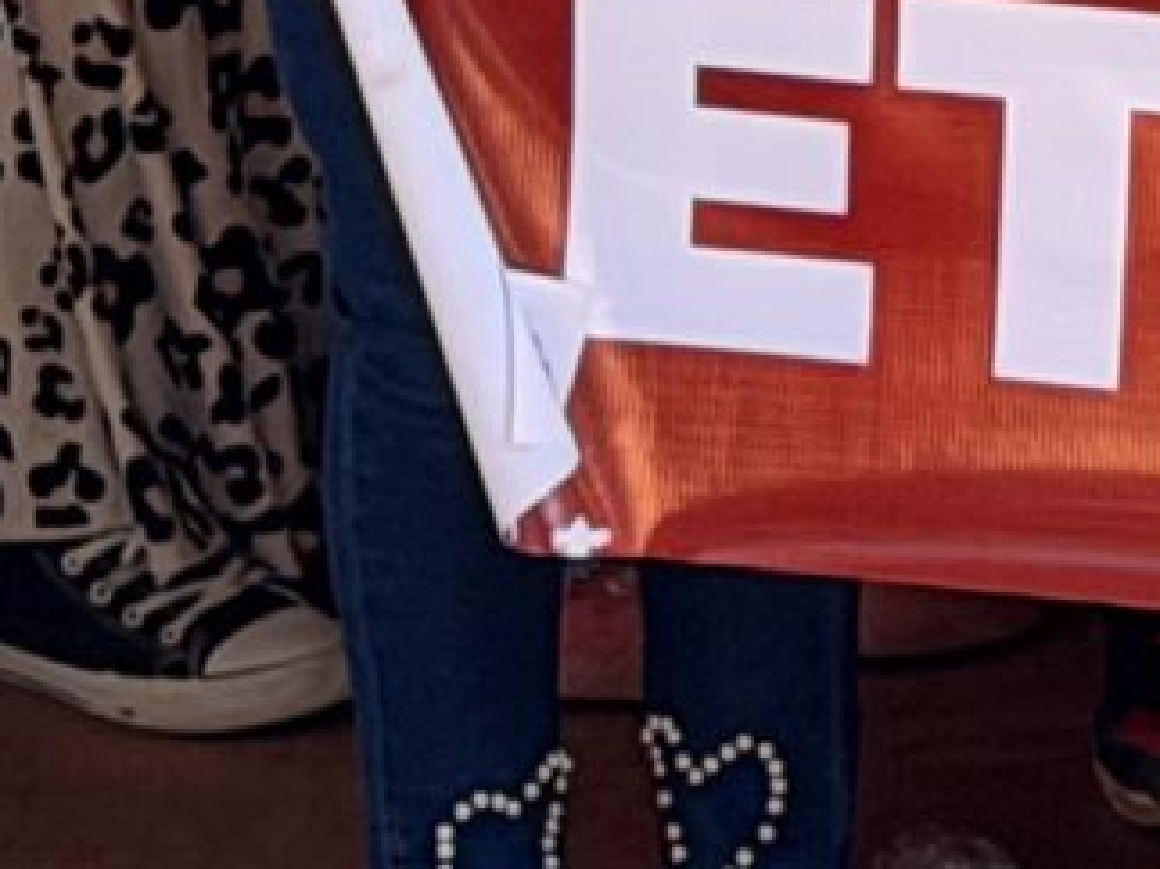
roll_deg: +2.1
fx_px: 12763
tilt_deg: -7.0
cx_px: 2525
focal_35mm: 381
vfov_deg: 3.7
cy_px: -2575
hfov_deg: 5.1
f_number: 1.78
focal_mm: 6.76
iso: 80
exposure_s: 1/240
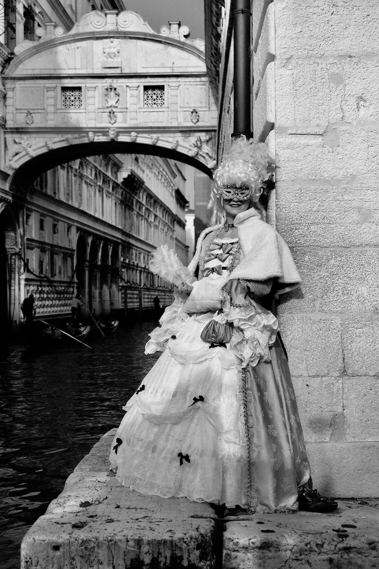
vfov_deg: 38.9
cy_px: 284
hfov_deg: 26.5
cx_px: 190
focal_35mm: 51
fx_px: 805
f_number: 3.6
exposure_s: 1/4000
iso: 400
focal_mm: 34.3
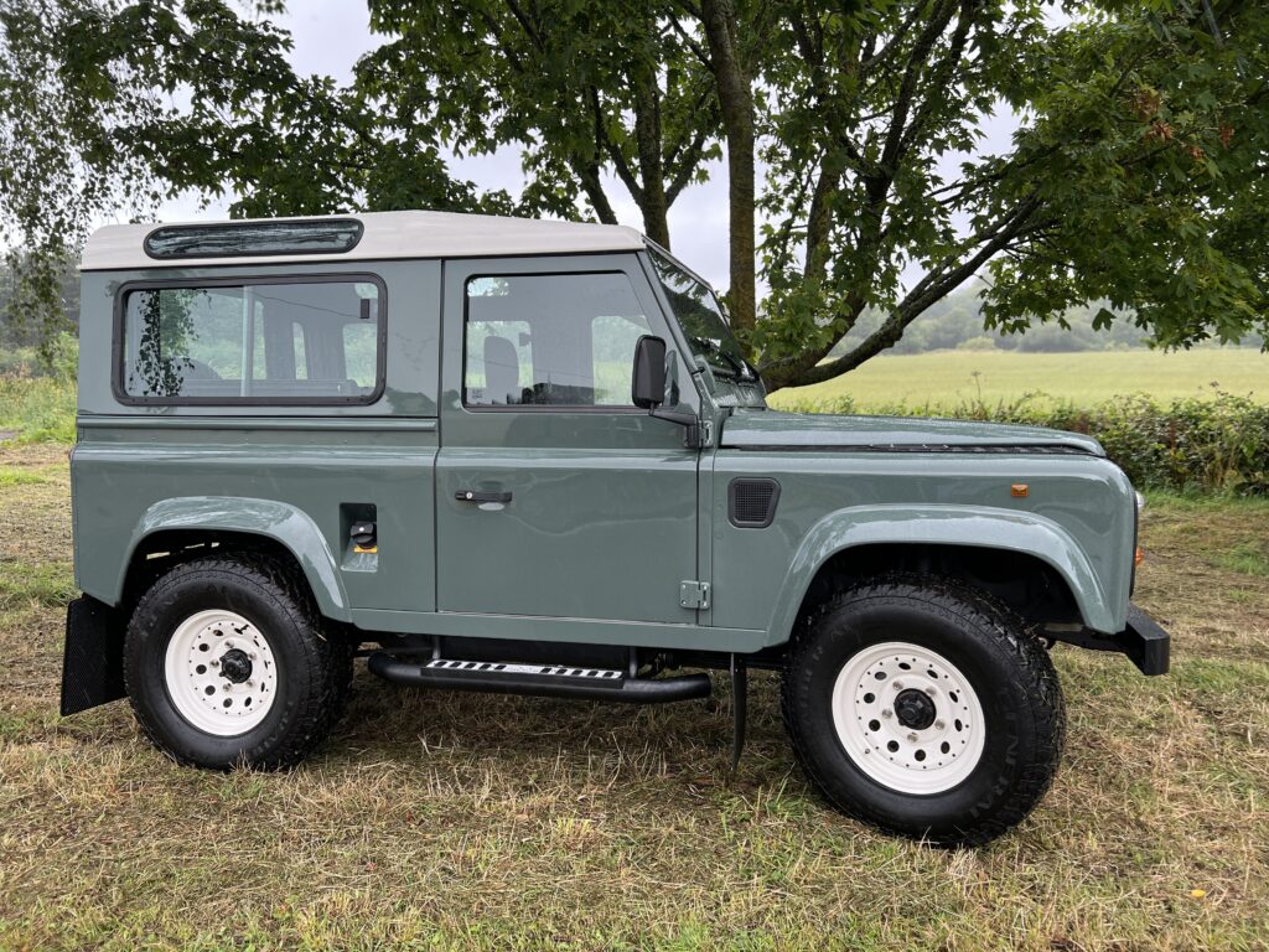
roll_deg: +1.2
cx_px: 634
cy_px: 476
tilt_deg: -8.3
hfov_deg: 67.3
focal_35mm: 26
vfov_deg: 53.1
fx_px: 953
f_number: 1.5
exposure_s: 1/303
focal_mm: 5.7
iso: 50
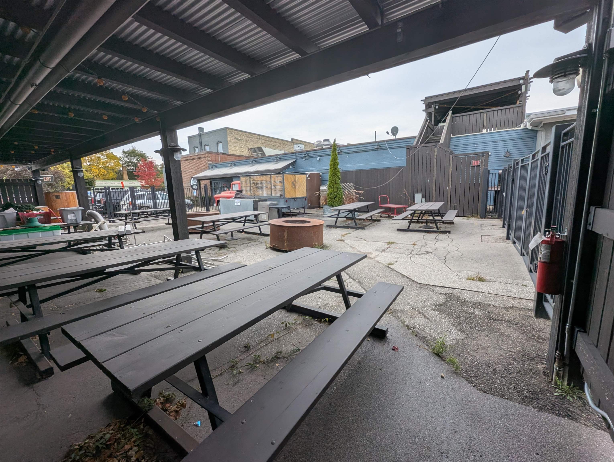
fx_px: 231
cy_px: 231
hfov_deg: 106.1
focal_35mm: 13
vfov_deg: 90.1
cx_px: 307
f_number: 2.2
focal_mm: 1.95
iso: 45
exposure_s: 1/620
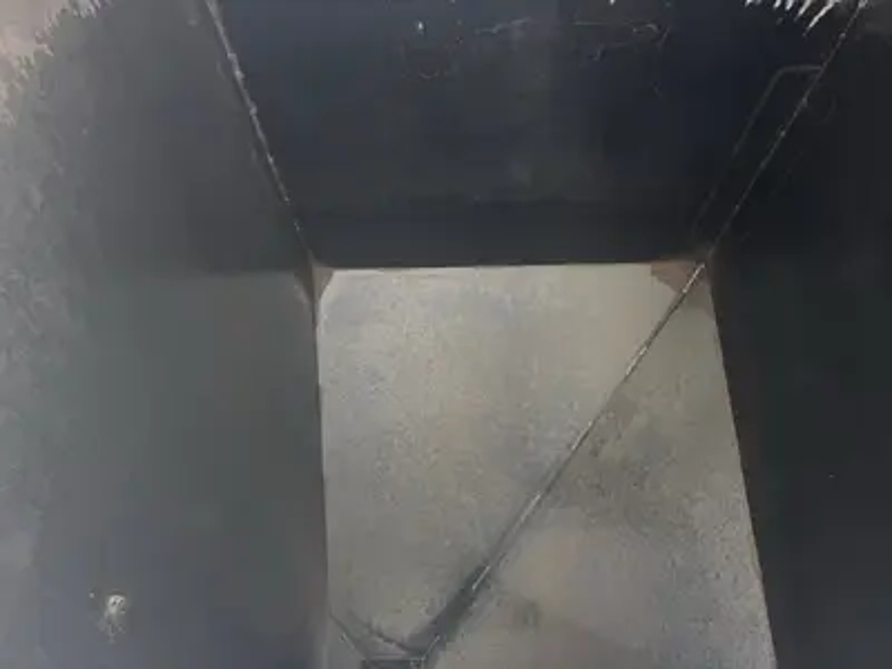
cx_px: 446
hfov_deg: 63.4
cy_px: 334
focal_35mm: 28
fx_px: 722
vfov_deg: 49.7
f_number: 1.8
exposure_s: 1/4
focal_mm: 4
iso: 320
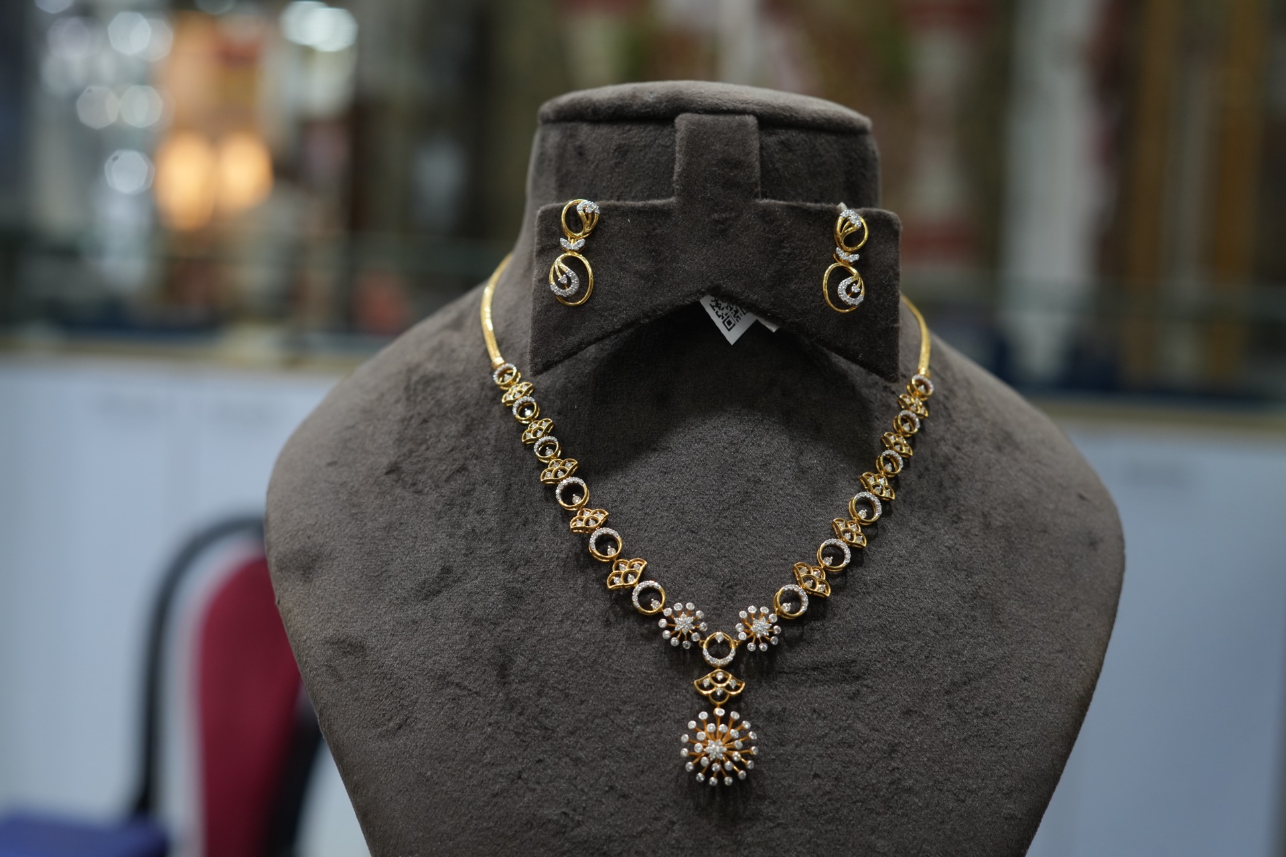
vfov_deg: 27.0
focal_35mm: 50
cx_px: 643
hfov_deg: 39.6
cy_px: 428
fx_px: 1786
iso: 640
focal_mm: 50
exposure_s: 1/100
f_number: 5
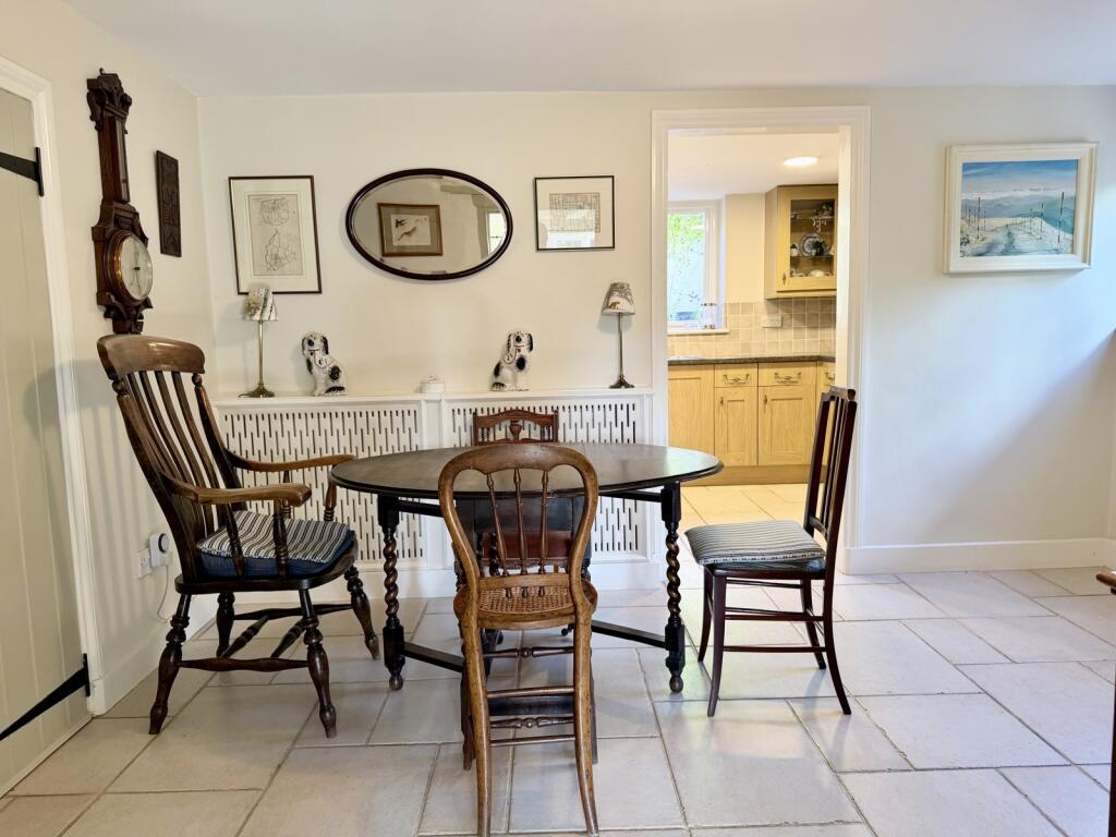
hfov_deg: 71.6
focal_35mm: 24
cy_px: 418
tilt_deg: -6.6
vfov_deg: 56.8
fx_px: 774
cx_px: 558
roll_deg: +1.3
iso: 100
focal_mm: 6.76
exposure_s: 1/50
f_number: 1.78
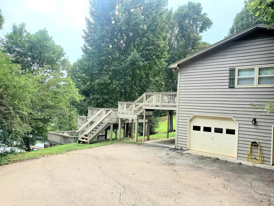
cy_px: 103
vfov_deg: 53.1
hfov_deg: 67.3
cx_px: 137
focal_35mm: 26
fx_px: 206
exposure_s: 1/588
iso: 50
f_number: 2.4
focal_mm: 4.3
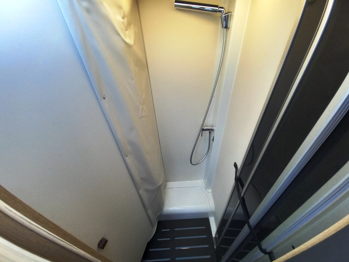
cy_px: 131
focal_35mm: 13
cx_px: 174
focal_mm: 1.13
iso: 80
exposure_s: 1/50
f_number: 2.2
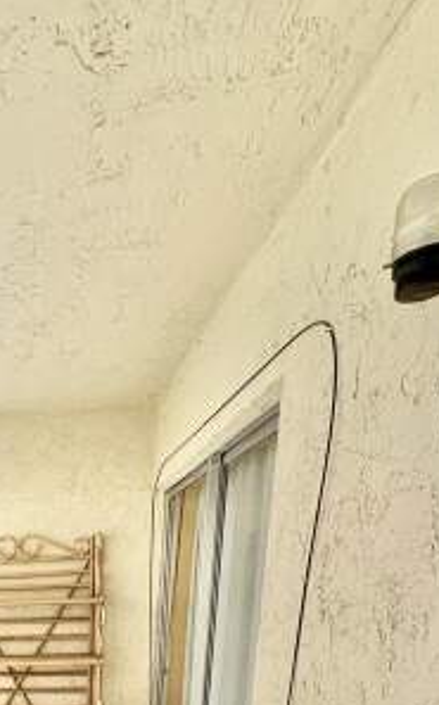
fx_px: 614
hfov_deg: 33.5
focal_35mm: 32
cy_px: 719
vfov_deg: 48.2
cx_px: -62
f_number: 2.2
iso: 160
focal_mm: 2.22
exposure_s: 1/120
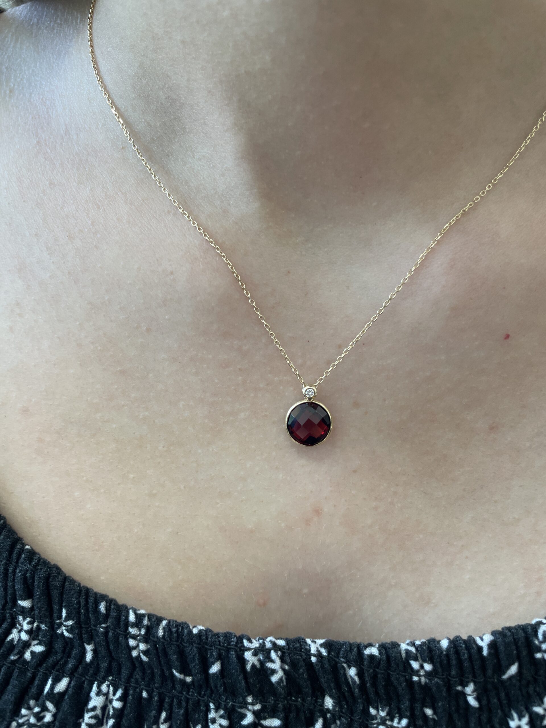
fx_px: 547
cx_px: 273
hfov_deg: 53.1
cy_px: 364
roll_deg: +0.2
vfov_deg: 67.3
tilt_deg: -17.3
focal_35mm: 26
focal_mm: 4.2
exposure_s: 1/120
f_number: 1.6
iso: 100
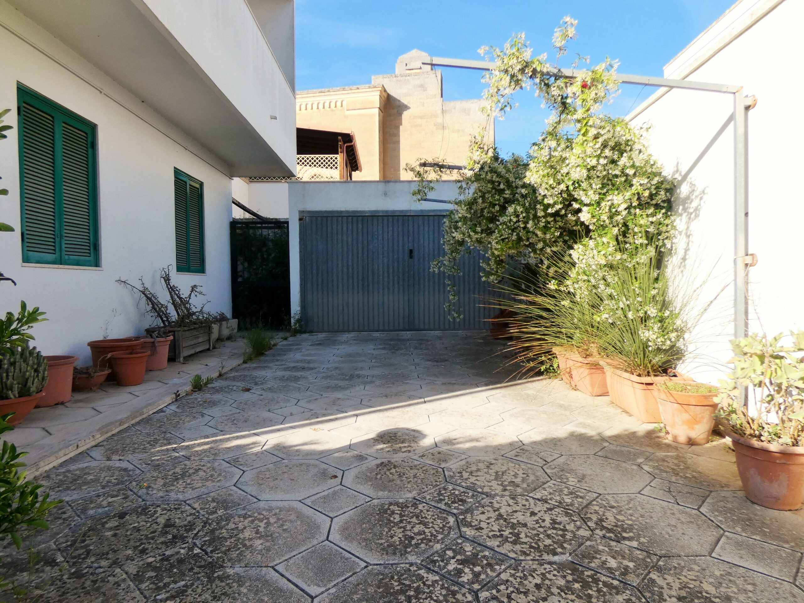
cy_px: 302
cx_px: 402
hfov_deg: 81.7
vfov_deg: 66.0
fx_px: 465
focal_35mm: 20
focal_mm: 3.6
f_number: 2.8
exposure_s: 1/1000
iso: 80
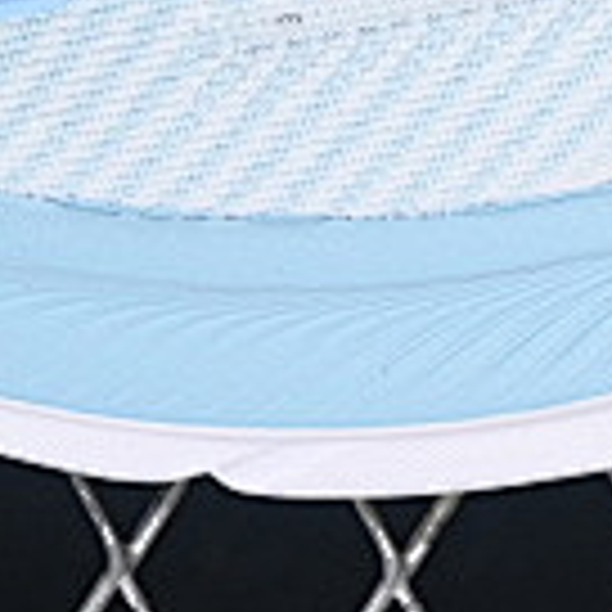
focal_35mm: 506
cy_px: -932
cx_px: 914
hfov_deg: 3.5
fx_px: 10121
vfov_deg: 3.4
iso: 160
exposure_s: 1/80
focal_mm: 50
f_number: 7.1
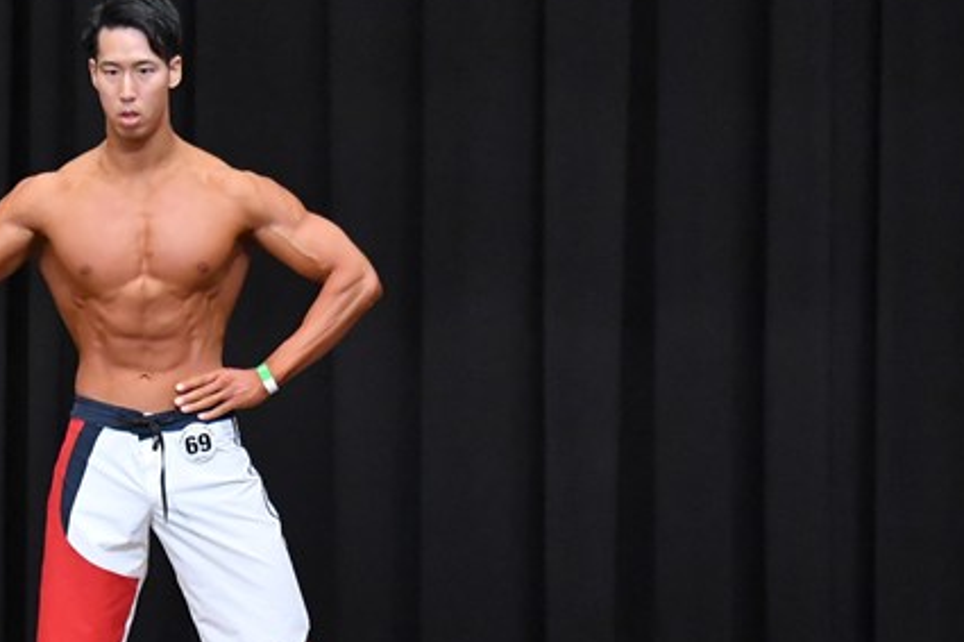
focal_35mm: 368
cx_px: 169
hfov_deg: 5.6
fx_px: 9850
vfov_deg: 3.7
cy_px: 479
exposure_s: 1/400
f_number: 5.6
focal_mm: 135
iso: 8000
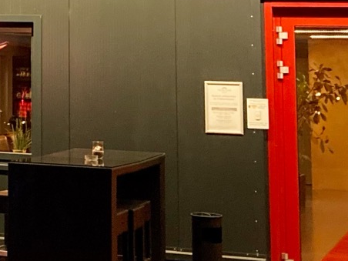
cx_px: -79
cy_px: -110
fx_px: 1196
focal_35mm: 119
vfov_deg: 12.0
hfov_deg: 15.9
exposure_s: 1/25
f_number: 1.8
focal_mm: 3.99
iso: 500
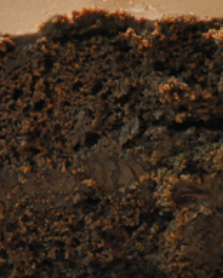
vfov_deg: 9.8
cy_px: 169
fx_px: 1633
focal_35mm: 198
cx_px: 187
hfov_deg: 7.8
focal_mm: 50
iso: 1600
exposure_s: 1/20
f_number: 5
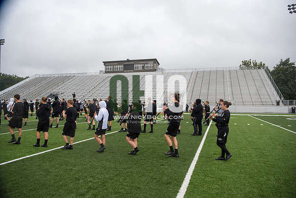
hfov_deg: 65.5
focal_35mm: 28
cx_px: 148
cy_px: 99
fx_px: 230
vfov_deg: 46.4
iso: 400
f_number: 4
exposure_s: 1/1600
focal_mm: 28
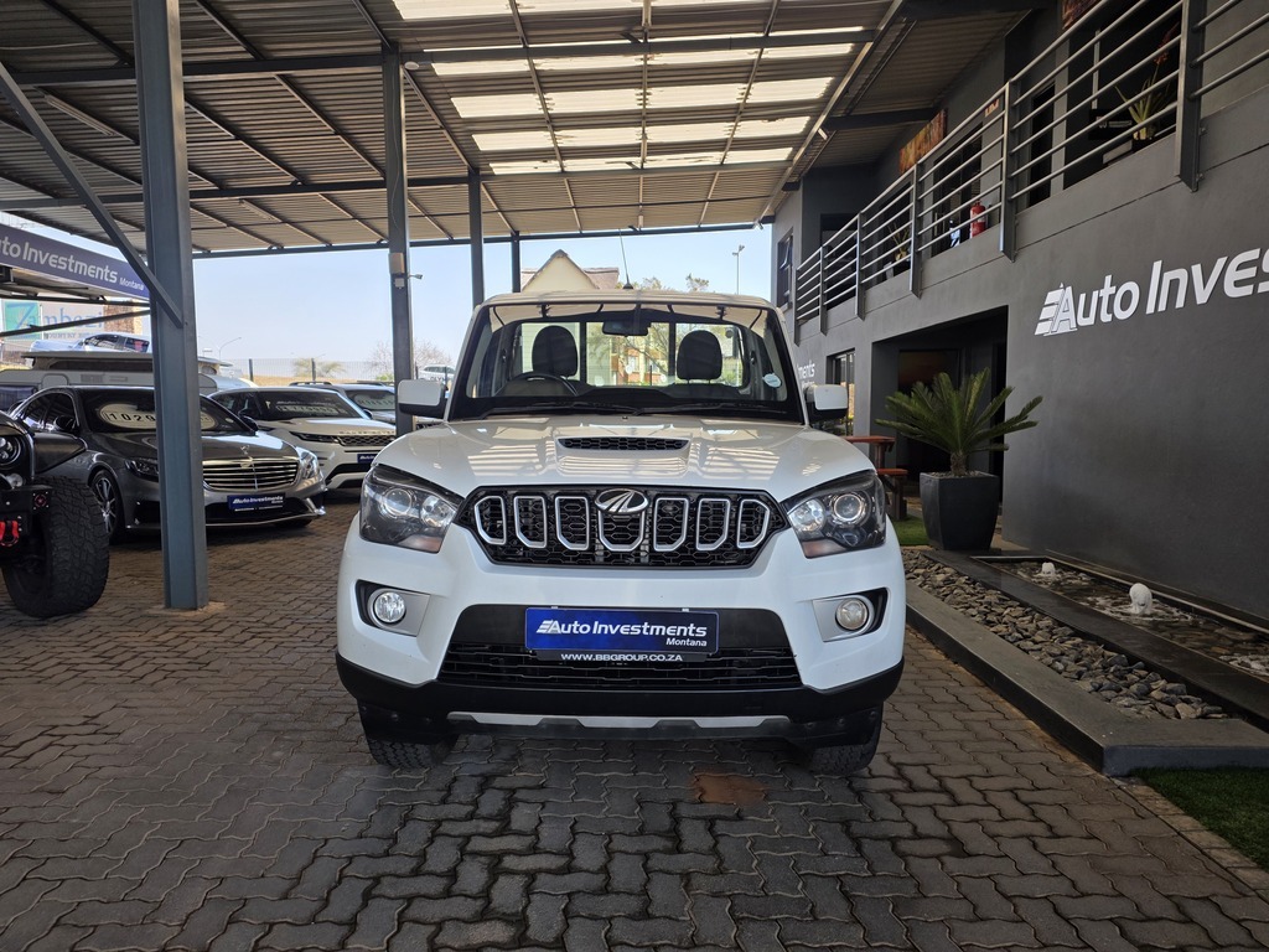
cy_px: 476
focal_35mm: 23
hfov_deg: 73.9
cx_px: 634
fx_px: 843
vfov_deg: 58.9
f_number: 1.7
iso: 80
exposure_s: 1/1433
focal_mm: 6.25
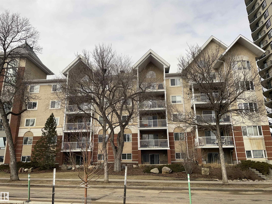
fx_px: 204
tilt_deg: +16.0
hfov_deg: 67.3
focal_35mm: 26
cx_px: 136
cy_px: 102
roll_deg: +1.4
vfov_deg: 53.1
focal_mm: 4.2
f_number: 1.6
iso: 32
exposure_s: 1/5051
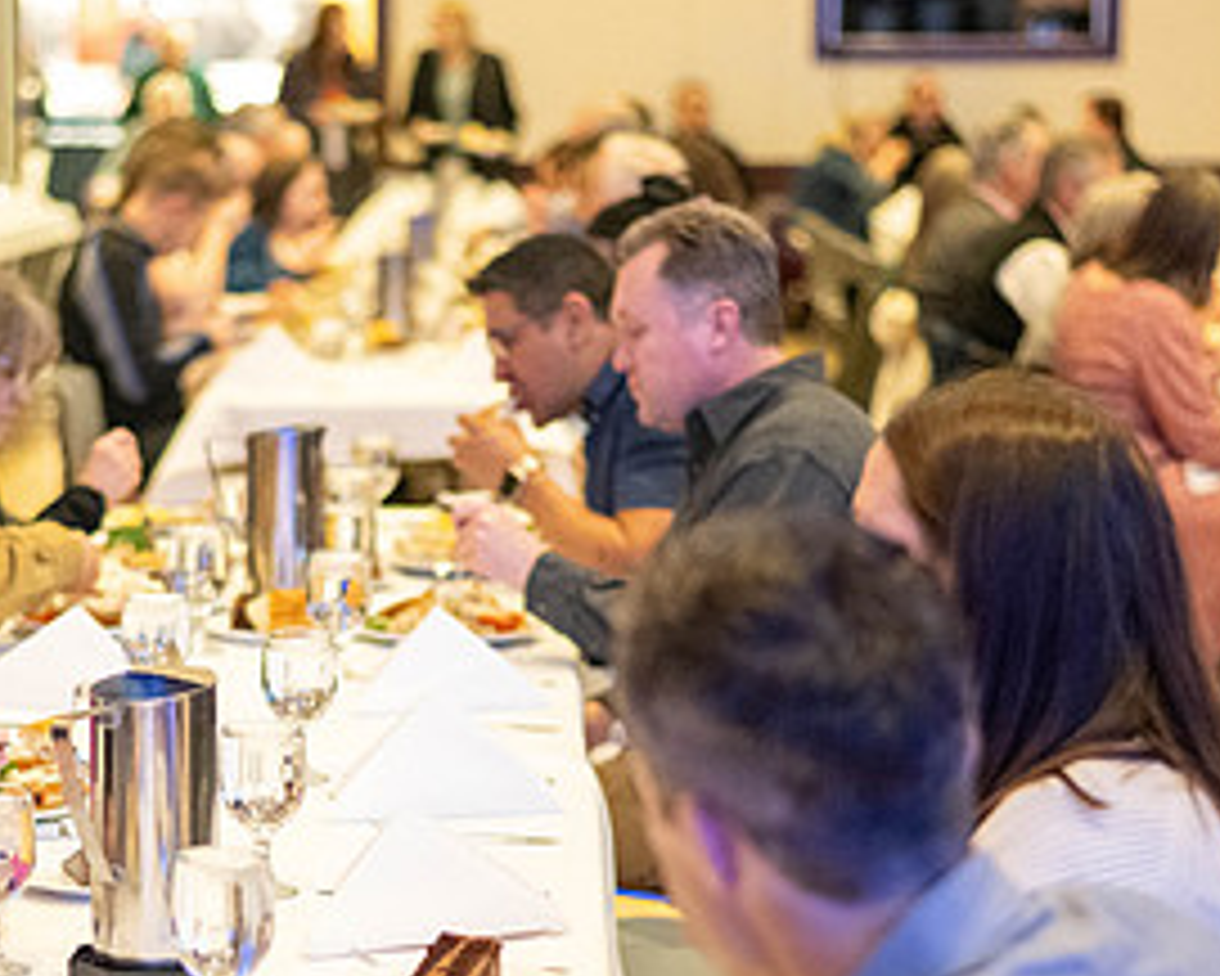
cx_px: 320
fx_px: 3829
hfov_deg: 18.0
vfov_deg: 14.5
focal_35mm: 106
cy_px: 744
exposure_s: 1/200
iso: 6400
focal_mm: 50
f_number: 1.8
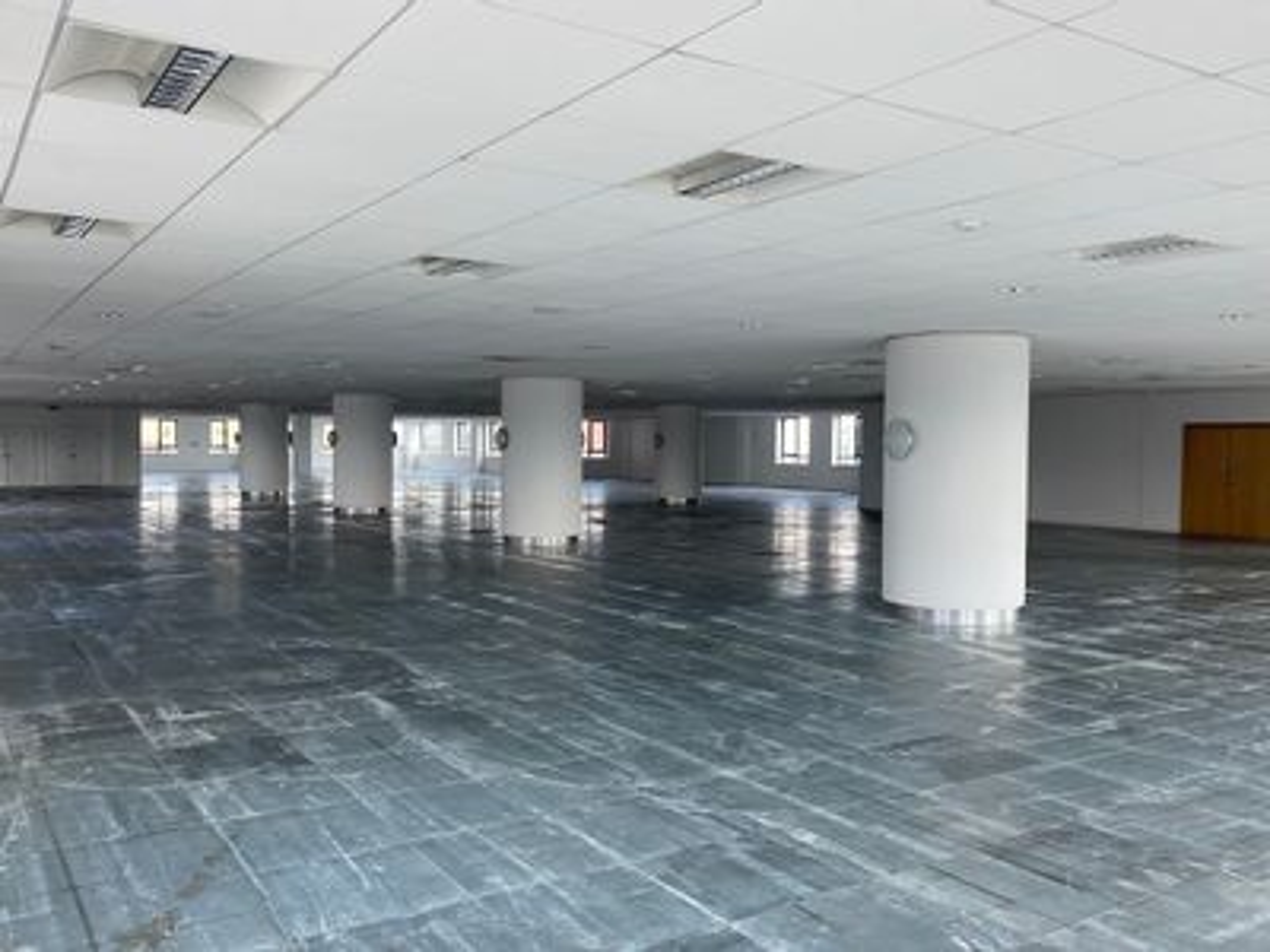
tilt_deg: -2.7
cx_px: 635
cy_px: 476
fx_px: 954
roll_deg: -0.3
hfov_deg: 67.3
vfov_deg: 53.1
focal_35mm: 26
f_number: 1.8
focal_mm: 4.25
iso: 64
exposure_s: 1/121
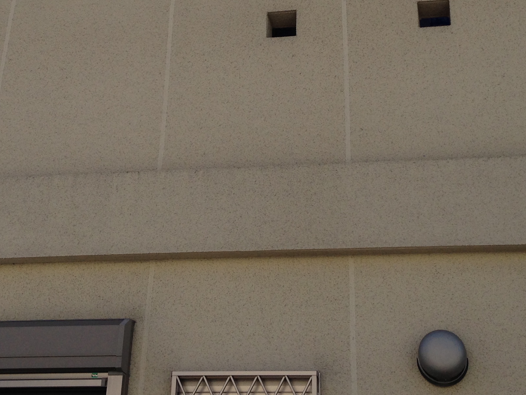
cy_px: 65
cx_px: 233
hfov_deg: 28.9
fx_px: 1018
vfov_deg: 21.6
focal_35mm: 67
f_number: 2.4
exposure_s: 1/1063
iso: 50
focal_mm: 4.13
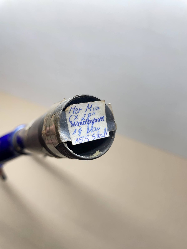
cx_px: 94
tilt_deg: -50.3
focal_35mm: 26
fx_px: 187
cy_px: 124
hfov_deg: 53.1
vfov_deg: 67.3
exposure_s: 1/100
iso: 64
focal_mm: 4.2
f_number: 1.6
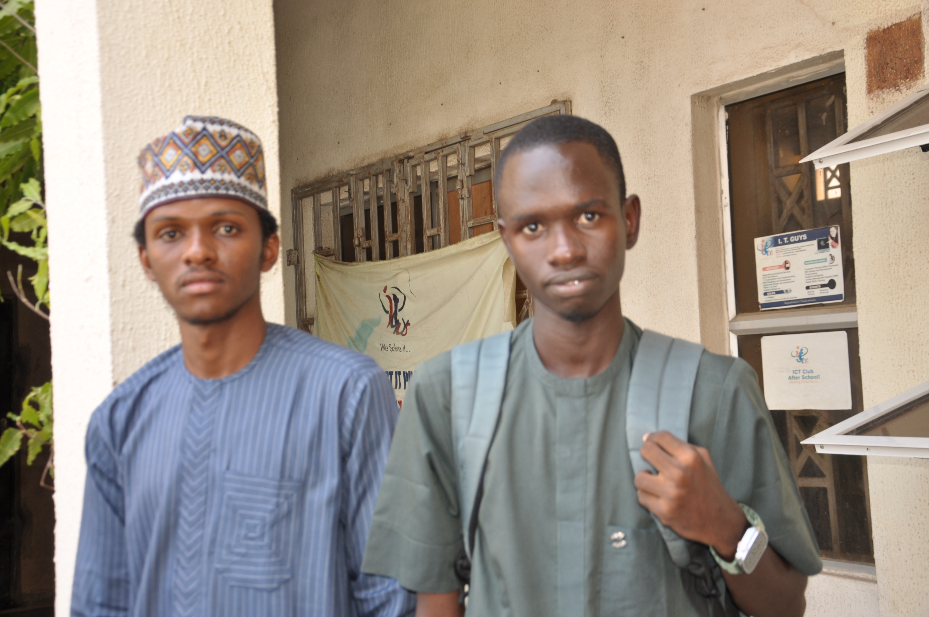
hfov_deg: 41.2
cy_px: 308
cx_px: 464
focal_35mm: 48
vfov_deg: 28.0
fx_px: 1237
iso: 200
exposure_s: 1/60
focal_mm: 32
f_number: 4.2
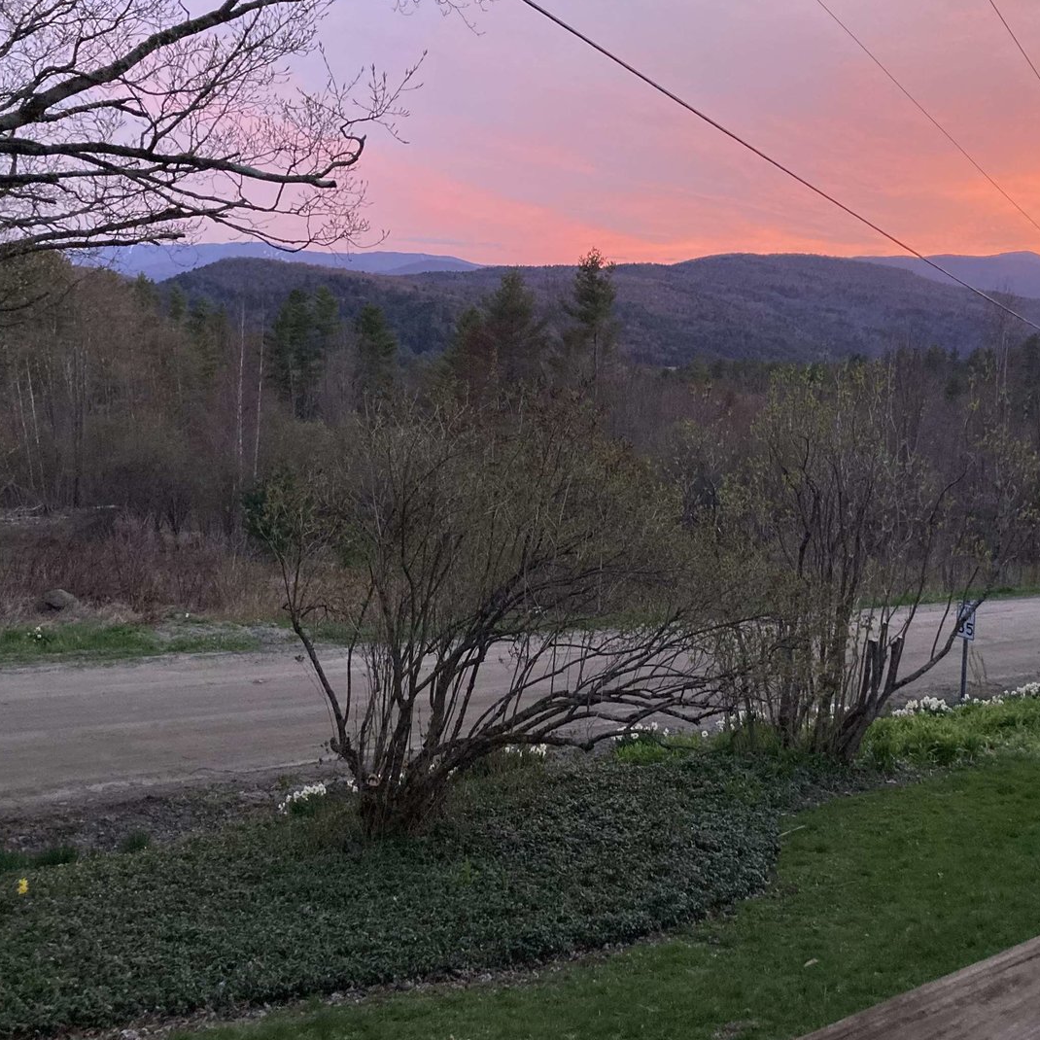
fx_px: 1258
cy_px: 573
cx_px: 579
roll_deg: -3.5
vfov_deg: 44.9
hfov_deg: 44.9
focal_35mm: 37
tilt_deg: -11.5
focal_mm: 3.99
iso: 320
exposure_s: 1/60
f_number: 1.8
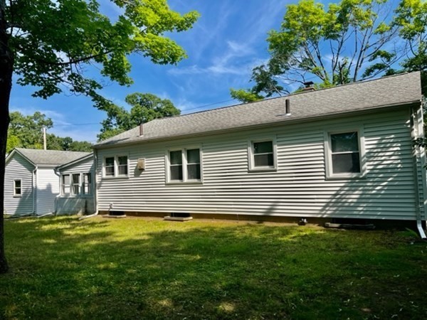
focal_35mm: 26
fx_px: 321
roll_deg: +2.3
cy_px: 160
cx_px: 214
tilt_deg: +3.0
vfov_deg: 53.1
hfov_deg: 67.3
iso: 50
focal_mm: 5.1
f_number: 1.6
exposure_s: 1/2571
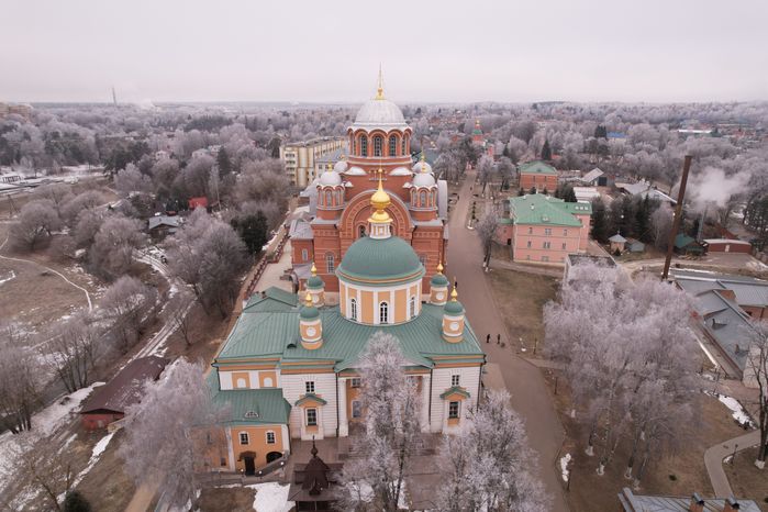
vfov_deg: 57.2
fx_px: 469
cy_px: 256
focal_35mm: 22
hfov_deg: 78.6
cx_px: 384
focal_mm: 8.38
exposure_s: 1/320
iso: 130
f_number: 2.8
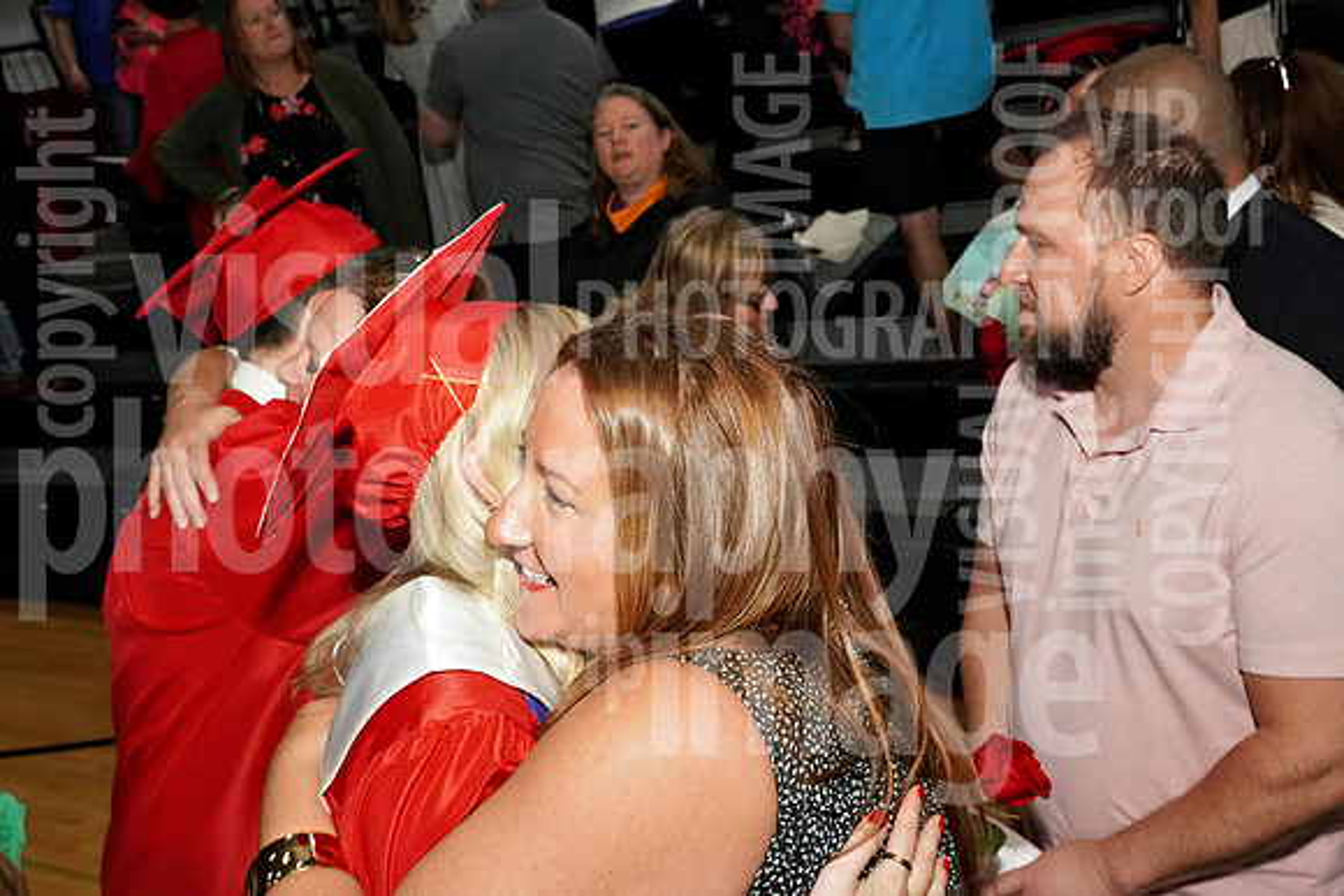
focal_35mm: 44
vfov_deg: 30.9
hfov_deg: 45.0
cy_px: 448
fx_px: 1624
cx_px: 672
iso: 3200
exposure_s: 1/100
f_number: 8
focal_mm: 29
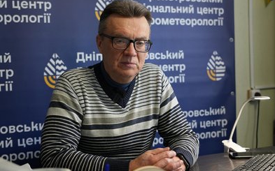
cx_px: 139
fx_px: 404
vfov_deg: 23.9
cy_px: 79
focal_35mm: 54
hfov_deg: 37.6
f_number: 4
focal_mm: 52
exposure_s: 1/80
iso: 1600
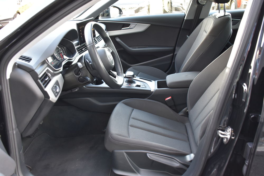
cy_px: 88
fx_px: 242
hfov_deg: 57.2
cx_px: 132
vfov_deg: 40.0
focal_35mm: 33
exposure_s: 1/60
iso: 720
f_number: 4
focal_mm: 22
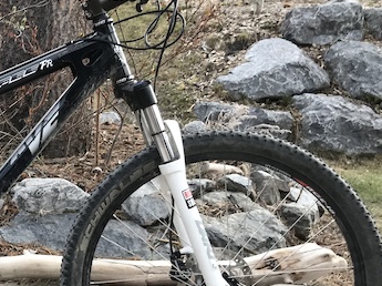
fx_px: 717
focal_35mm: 65
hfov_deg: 27.5
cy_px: 188
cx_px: -31
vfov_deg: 22.5
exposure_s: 1/120
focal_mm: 3.99
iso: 40
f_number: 1.8
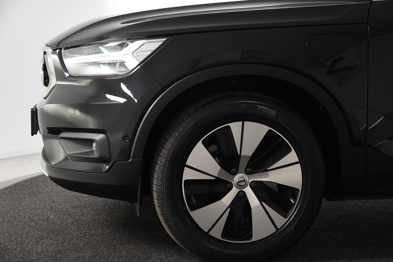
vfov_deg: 23.8
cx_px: 196
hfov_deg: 35.1
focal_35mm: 57
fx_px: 622
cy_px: 131
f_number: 5
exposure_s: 1/100
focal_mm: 38
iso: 1600
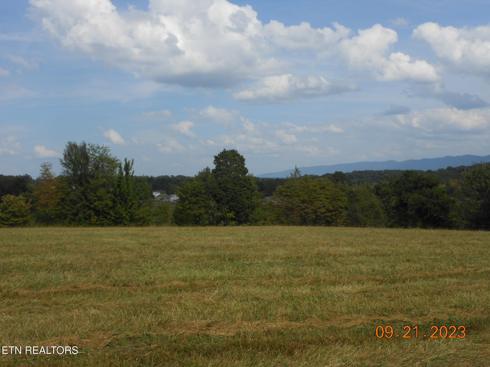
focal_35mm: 39
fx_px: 552
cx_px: 245
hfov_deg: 47.9
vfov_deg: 36.8
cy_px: 184
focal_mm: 6.9
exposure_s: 1/1000
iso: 80
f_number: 4.3
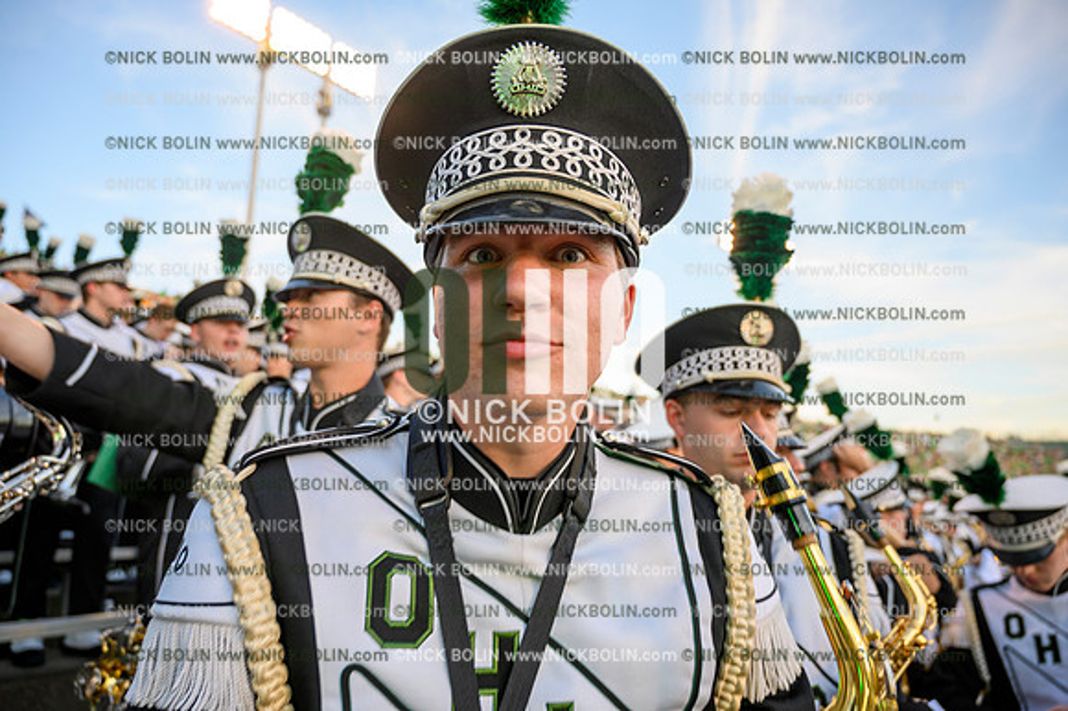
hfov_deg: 72.6
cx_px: 534
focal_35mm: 24
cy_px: 356
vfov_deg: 52.1
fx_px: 726
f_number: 4
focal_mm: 24.5
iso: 100
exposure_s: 1/50
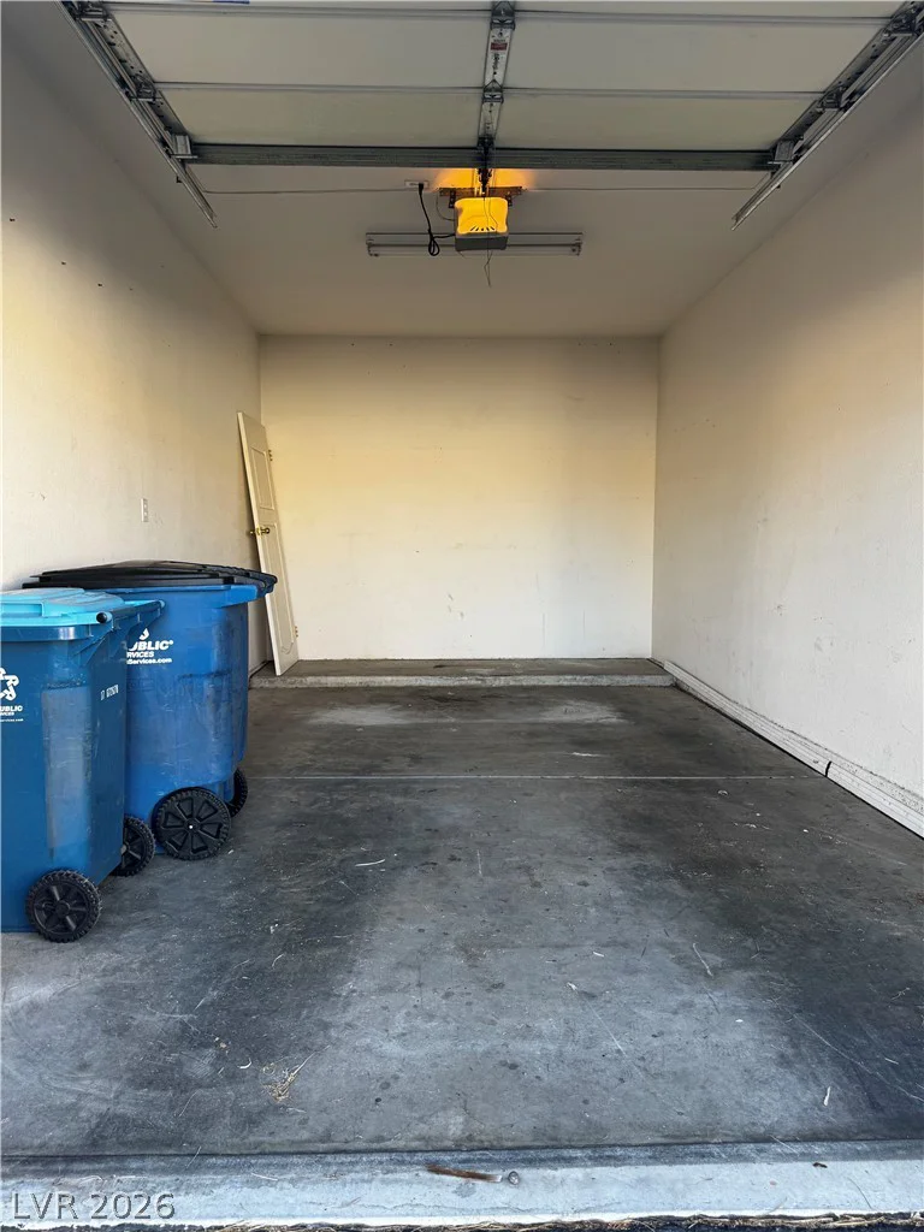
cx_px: 462
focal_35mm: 24
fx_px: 854
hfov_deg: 56.8
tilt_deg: -4.0
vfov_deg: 71.6
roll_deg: +0.8
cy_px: 616
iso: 64
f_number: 1.78
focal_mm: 6.76
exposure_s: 1/182
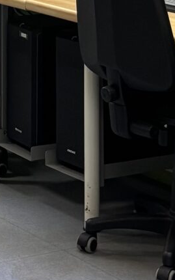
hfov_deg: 7.7
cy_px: -110
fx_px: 1251
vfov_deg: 12.3
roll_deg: -0.5
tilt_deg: -2.1
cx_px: -165
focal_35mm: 164
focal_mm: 5.96
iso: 125
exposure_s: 1/100
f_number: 1.6
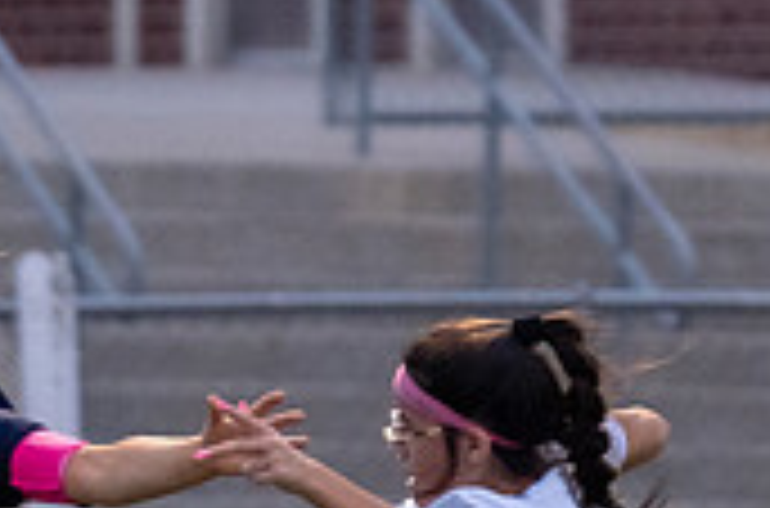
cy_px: 542
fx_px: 22695
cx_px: -115
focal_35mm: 1064
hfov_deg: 1.9
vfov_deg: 1.3
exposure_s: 1/1000
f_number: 4
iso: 2500
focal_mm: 172
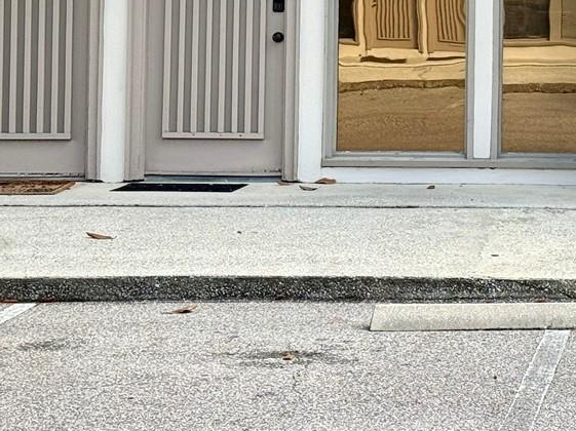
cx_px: 656
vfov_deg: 10.6
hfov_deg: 14.1
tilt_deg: +1.4
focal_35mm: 137
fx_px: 2278
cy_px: -82
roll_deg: -0.6
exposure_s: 1/1100
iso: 100
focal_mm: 6.76
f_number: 1.78
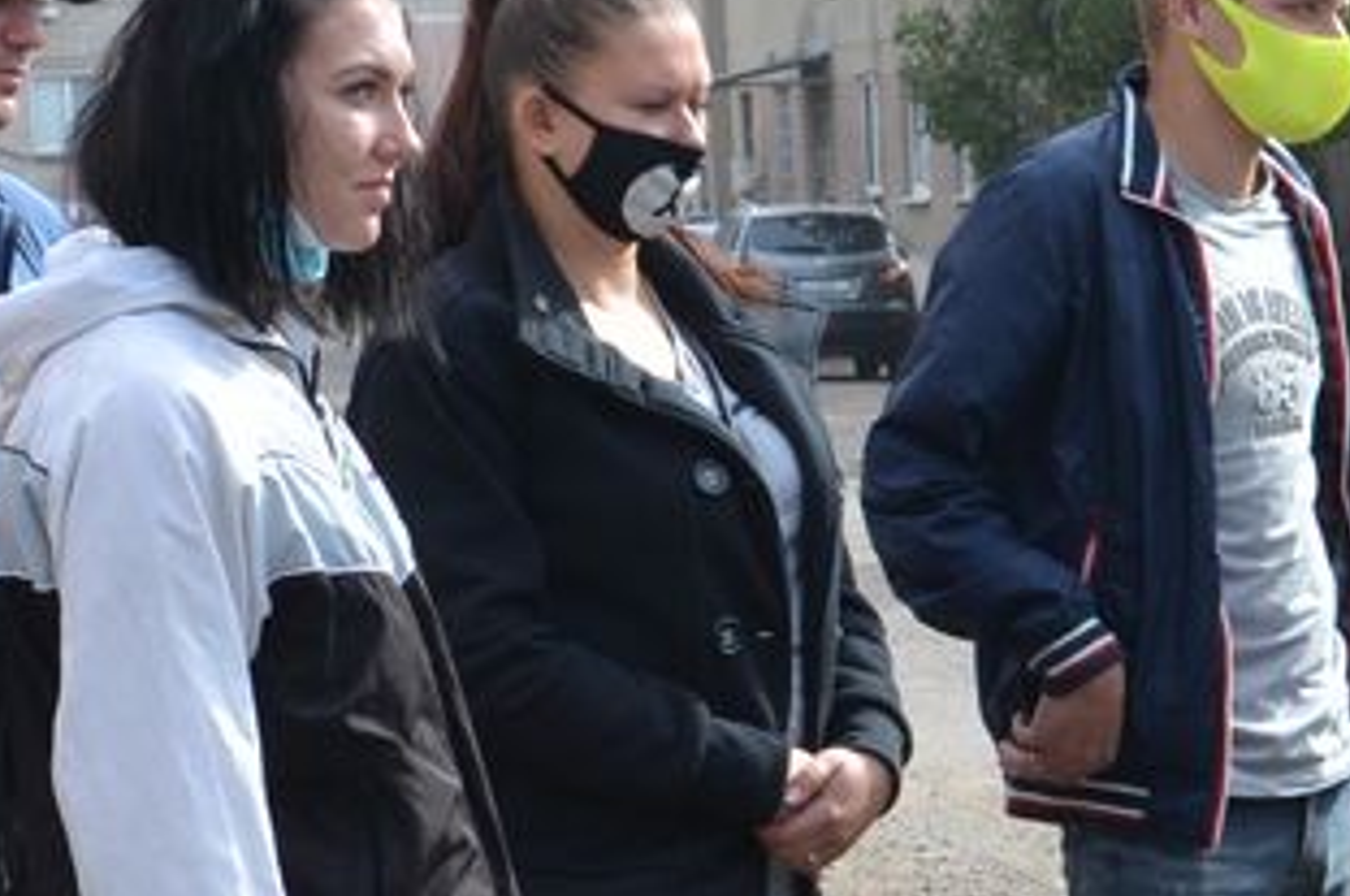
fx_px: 6299
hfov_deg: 12.2
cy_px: 517
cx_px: 1069
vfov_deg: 8.1
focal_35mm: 168
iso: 250
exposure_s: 1/250
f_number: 10
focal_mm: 25
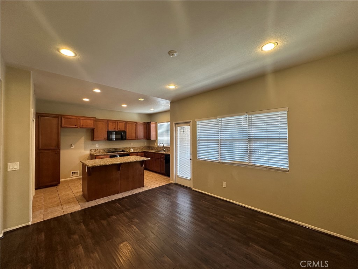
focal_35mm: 14
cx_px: 179
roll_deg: +0.4
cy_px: 134
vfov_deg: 85.7
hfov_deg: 102.1
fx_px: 145
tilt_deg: +3.0
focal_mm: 2.22
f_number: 2.2
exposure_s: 1/120
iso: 160
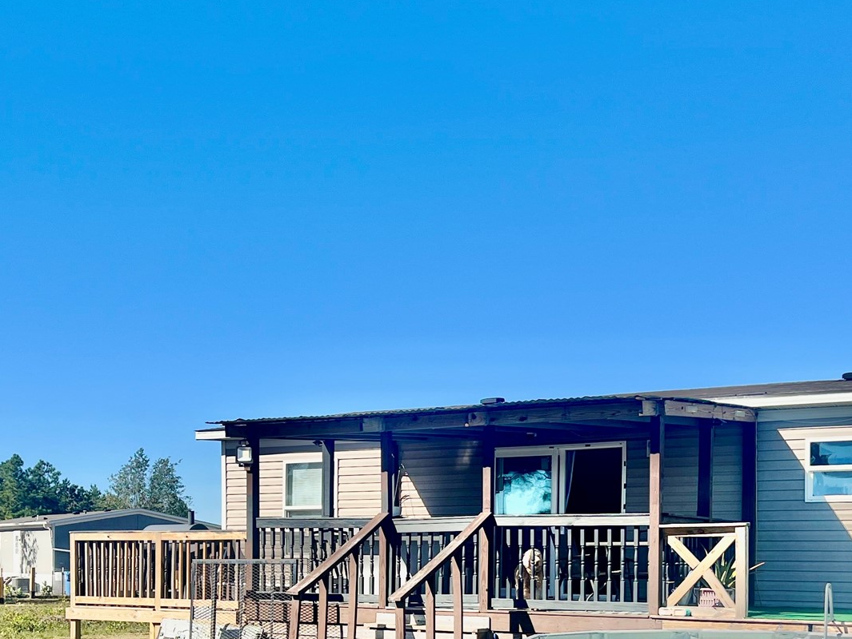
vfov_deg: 28.3
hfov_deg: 38.2
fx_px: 1231
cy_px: 545
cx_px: 422
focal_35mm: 50
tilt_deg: +0.1
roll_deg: -0.3
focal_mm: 5.7
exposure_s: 1/5319
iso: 50
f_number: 1.5
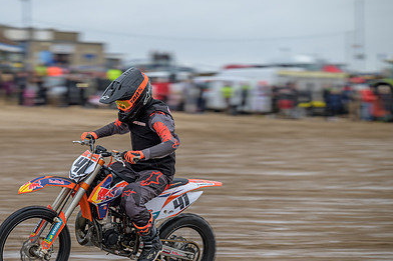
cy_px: 134
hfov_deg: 11.1
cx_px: 106
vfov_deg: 7.4
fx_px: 2019
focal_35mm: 185
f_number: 4
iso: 110
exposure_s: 1/125
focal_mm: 125
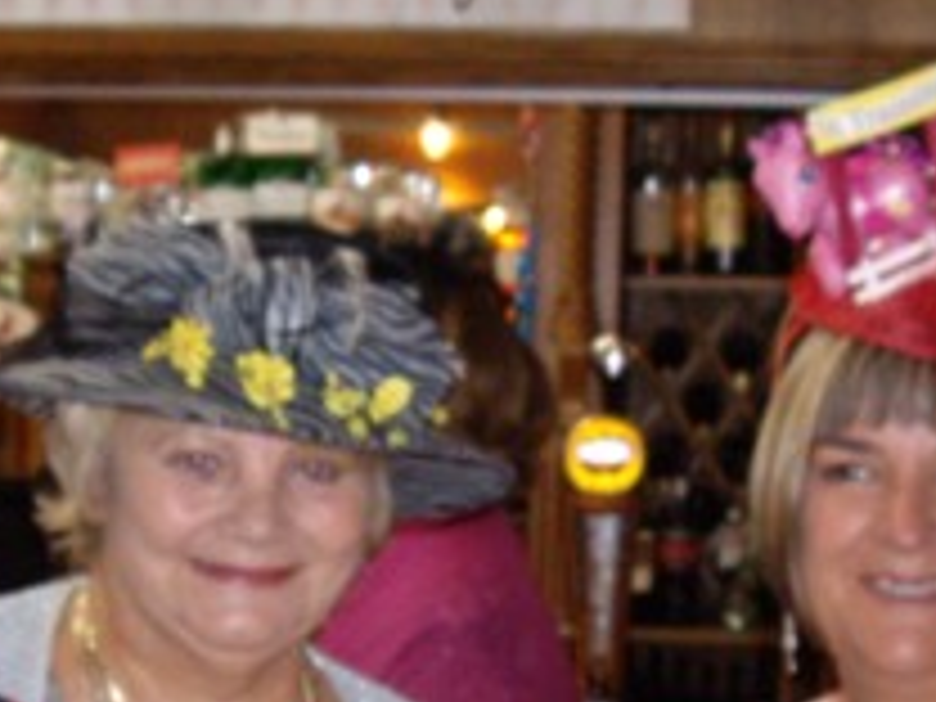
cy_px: 634
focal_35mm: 117
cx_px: 288
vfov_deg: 12.6
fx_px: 3164
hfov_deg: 16.8
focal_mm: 7.9
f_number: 2.8
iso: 400
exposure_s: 1/40
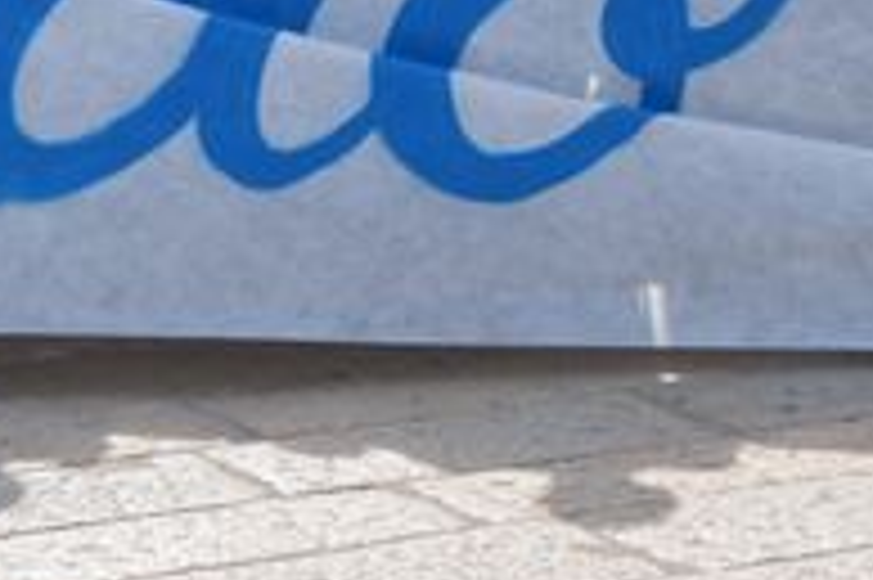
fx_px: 4725
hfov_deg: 10.0
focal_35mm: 195
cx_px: 1521
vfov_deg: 6.8
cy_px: -634
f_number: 8
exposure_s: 1/320
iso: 400
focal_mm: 37
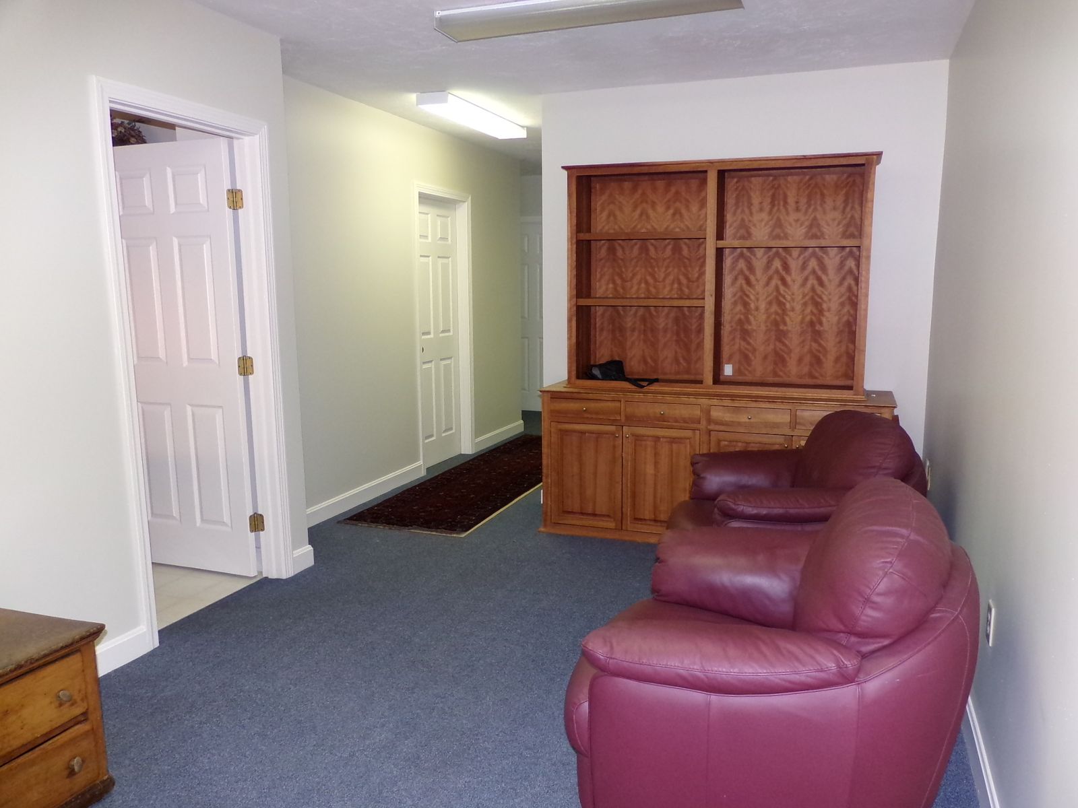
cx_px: 539
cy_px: 404
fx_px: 810
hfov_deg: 67.3
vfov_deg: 53.1
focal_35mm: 26
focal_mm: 4.7
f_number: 3.2
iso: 200
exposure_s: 1/34
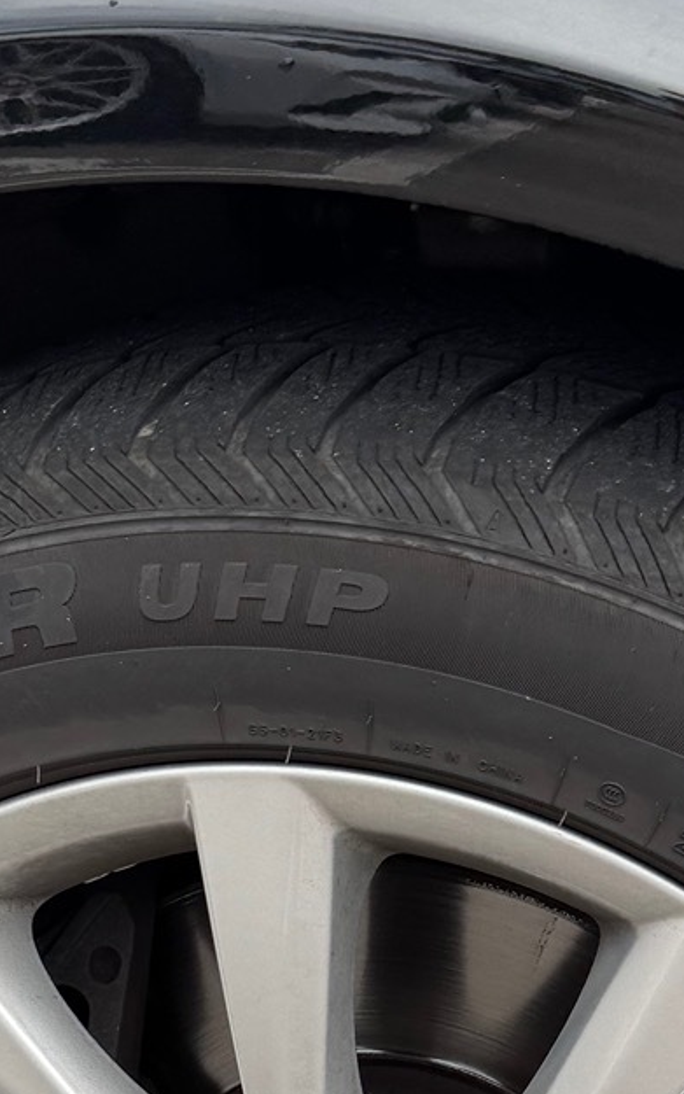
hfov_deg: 15.9
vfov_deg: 23.3
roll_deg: -12.8
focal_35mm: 82
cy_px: 1273
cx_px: 353
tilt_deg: -33.0
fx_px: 2444
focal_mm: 6.76
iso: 80
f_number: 1.78
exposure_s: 1/549
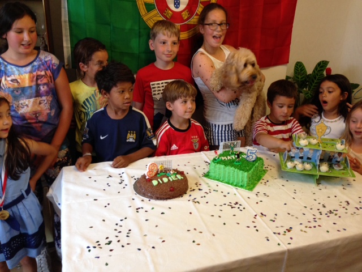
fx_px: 345
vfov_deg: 42.9
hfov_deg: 55.4
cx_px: 181
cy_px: 136
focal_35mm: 33
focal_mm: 4.12
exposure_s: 1/20
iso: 160
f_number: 2.4
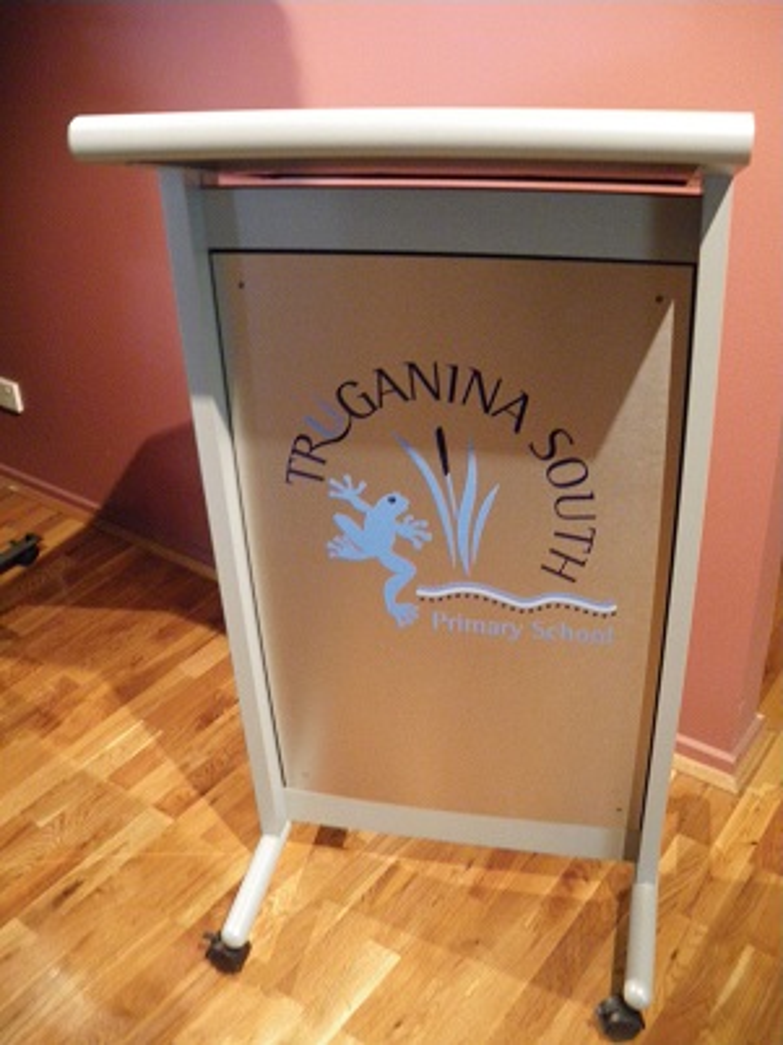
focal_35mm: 36
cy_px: 522
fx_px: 1087
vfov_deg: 51.4
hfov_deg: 39.6
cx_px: 392
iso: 800
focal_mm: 6.3
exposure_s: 1/5
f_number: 3.5
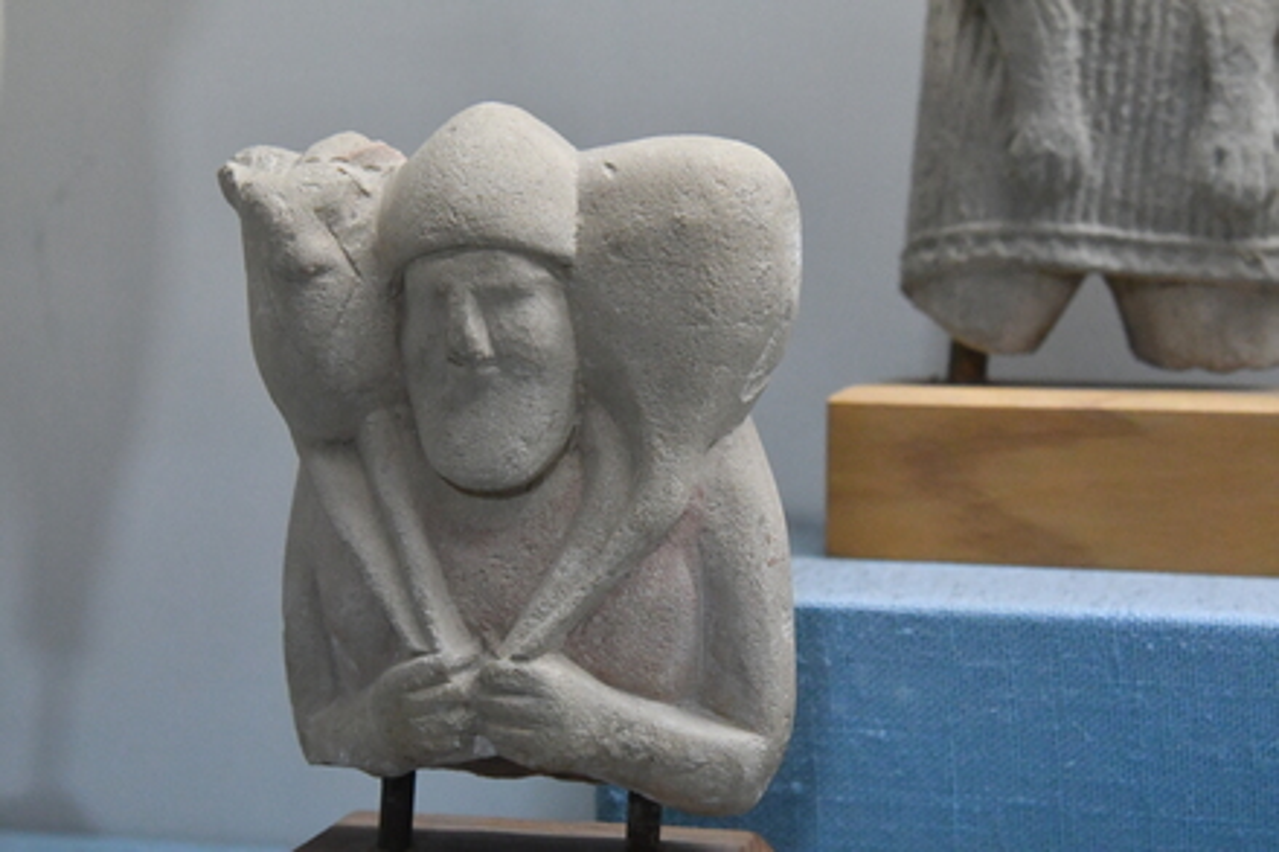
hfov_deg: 27.0
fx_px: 2663
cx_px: 640
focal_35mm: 75
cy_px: 426
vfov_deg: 18.2
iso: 8000
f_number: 7.1
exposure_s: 1/320
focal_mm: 50
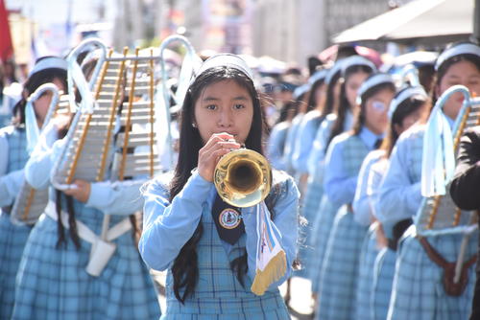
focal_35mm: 210
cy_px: 160
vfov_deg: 6.6
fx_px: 2802
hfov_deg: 9.8
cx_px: 240
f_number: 5.6
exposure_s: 1/800
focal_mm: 140
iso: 800
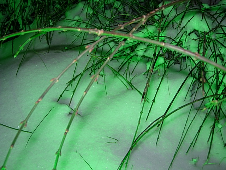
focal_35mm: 36
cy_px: 85
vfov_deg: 39.7
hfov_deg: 51.4
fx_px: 235
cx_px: 113
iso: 50
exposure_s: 1/45.2
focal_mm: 7.5
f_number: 2.7
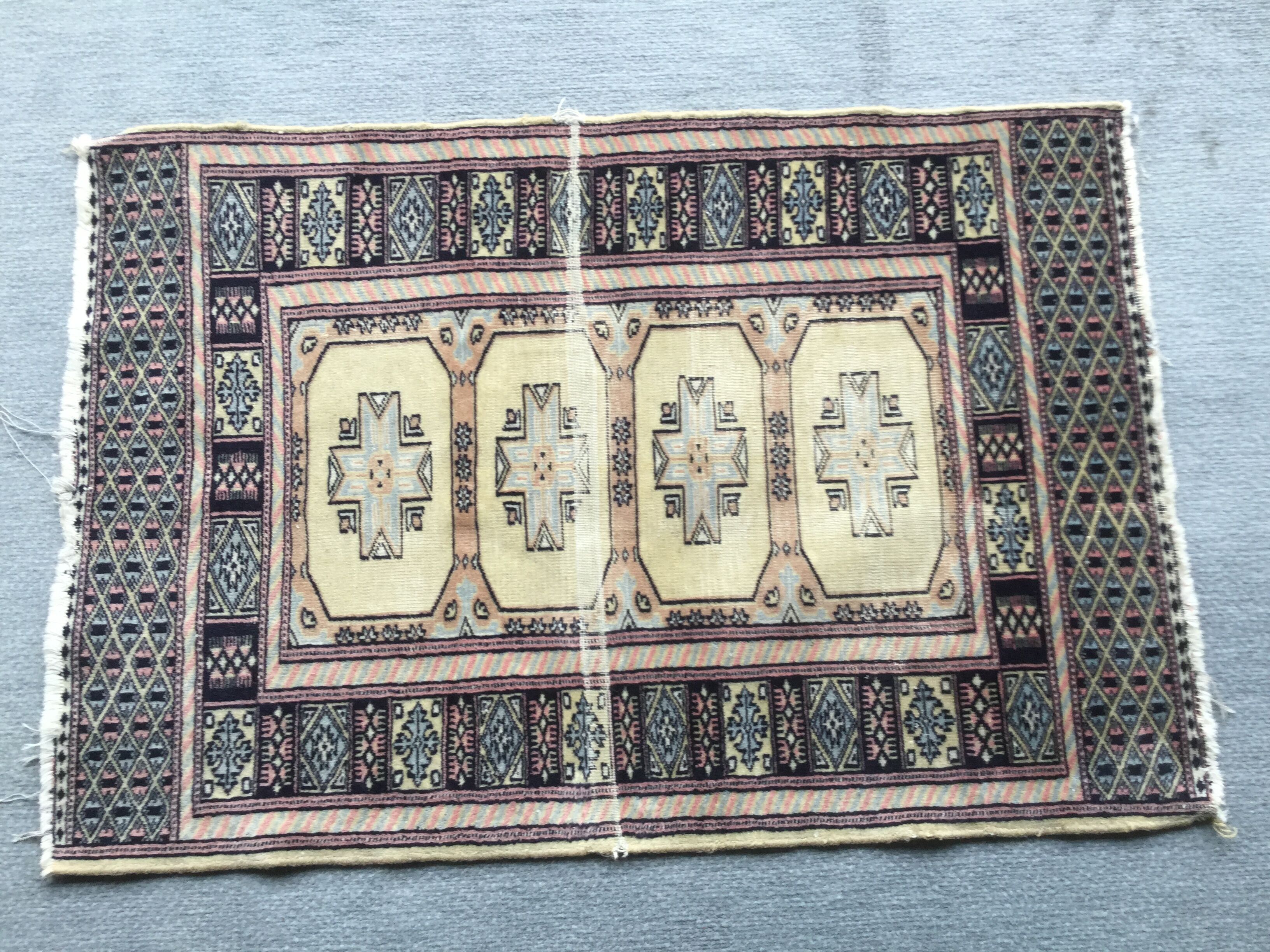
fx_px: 1137
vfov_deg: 45.4
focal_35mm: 31
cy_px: 476
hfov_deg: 58.4
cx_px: 635
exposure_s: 1/100
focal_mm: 3.3
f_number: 2.4
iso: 50
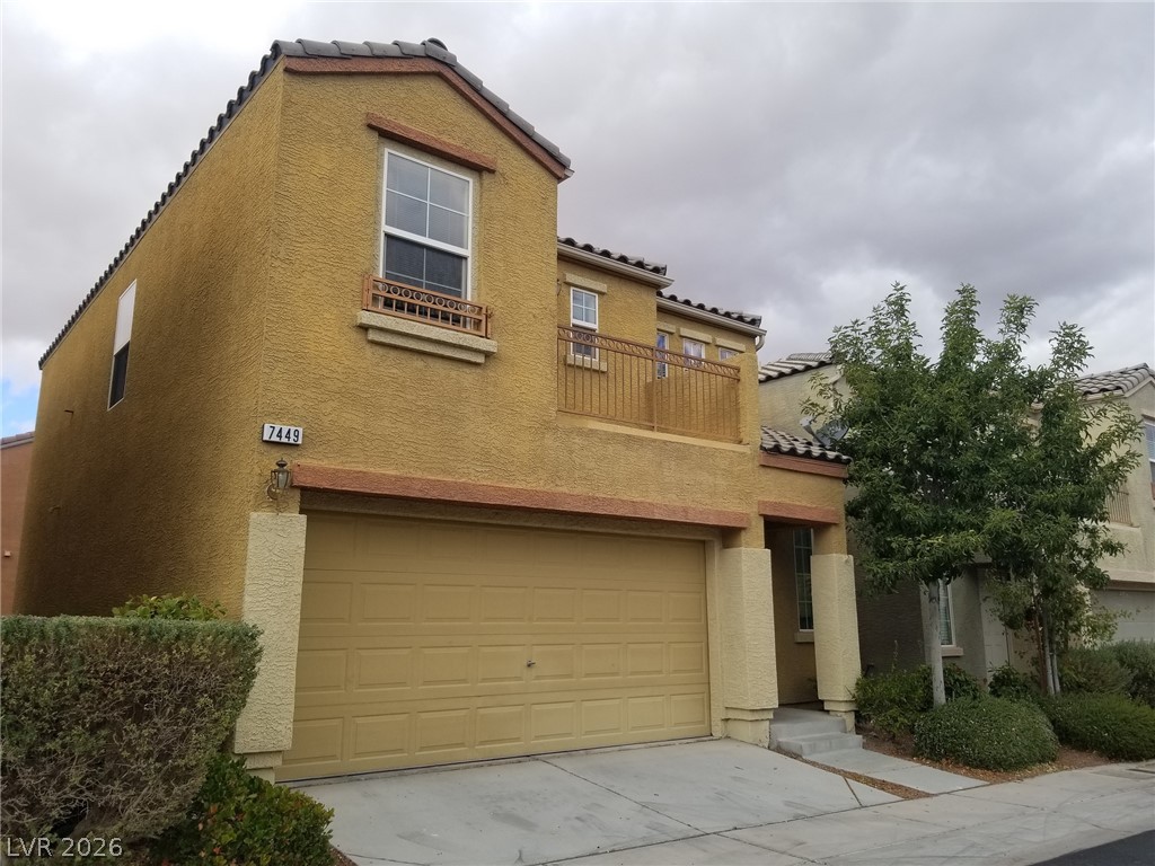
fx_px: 868
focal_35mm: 26
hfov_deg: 67.3
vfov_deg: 53.1
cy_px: 433
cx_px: 578
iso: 50
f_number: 1.7
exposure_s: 1/1348
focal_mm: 4.3
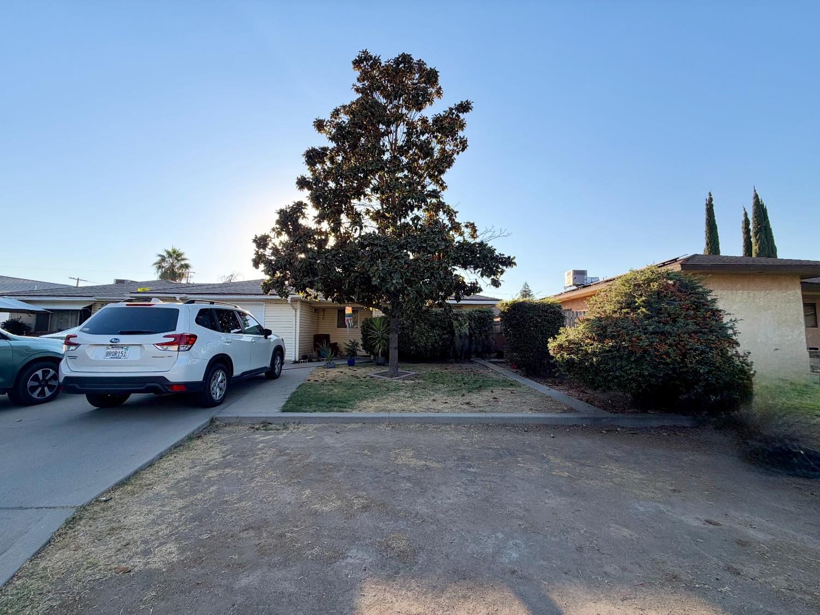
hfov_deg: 102.1
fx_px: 332
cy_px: 308
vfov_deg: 85.7
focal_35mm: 14
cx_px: 410
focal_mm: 2.22
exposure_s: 1/770
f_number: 2.2
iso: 25
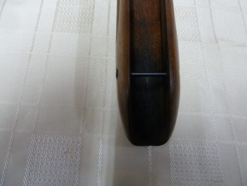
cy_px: 93
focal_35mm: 25
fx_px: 178
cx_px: 124
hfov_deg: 69.4
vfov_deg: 54.9
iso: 400
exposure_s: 1/15
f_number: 3.3
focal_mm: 4.1
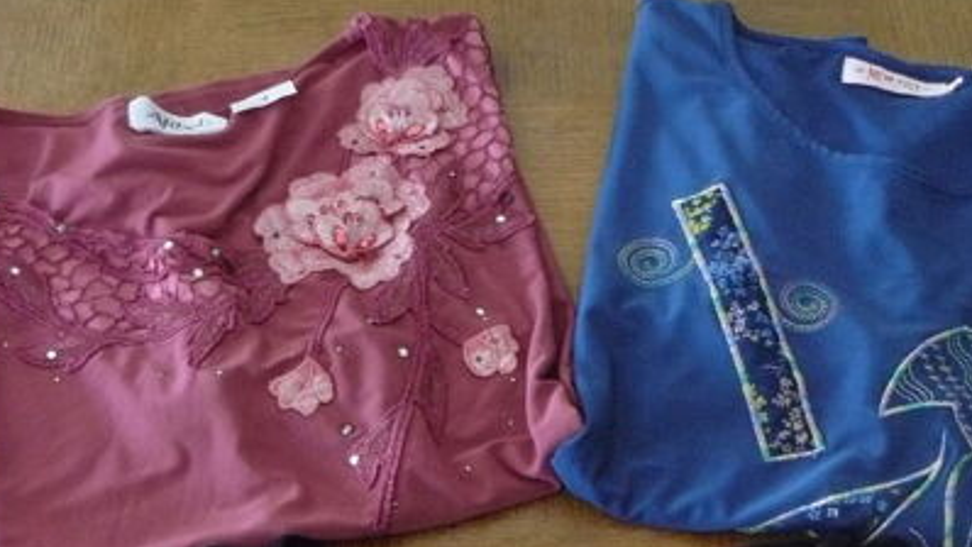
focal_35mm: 63
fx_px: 1624
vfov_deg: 18.0
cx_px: 554
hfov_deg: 33.3
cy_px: 696
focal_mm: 6
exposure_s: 1/13
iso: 400
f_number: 2.8
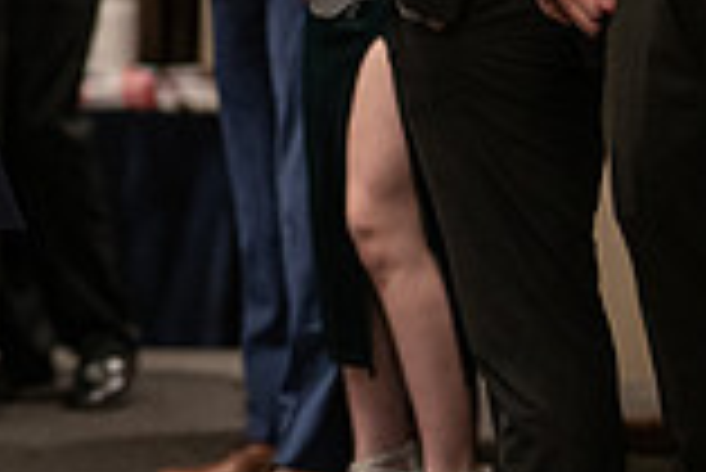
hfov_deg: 10.9
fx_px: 3631
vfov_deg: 7.4
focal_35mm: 185
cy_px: -34
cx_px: -193
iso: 2000
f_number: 1.2
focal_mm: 50
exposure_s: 1/320
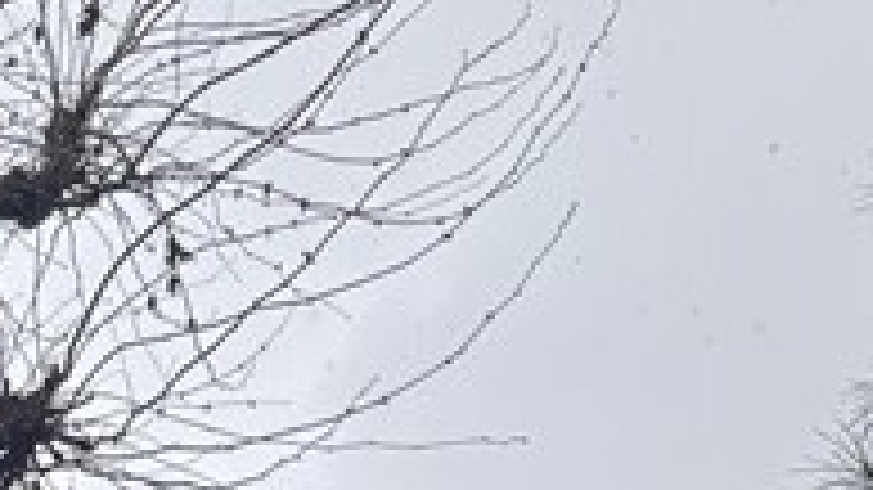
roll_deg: +0.4
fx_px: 3194
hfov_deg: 15.3
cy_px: 1573
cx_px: 9
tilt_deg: +12.2
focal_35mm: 138
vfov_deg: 7.5
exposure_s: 1/436
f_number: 1.78
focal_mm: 6.76
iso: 80
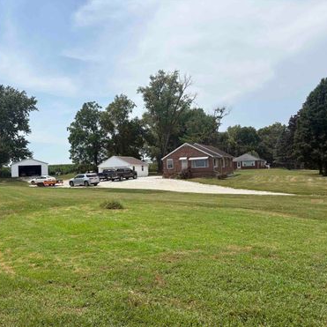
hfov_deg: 52.0
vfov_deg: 52.5
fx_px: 331
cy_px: 164
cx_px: 123
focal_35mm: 31
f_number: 1.6
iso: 50
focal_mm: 5.96
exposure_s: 1/4950
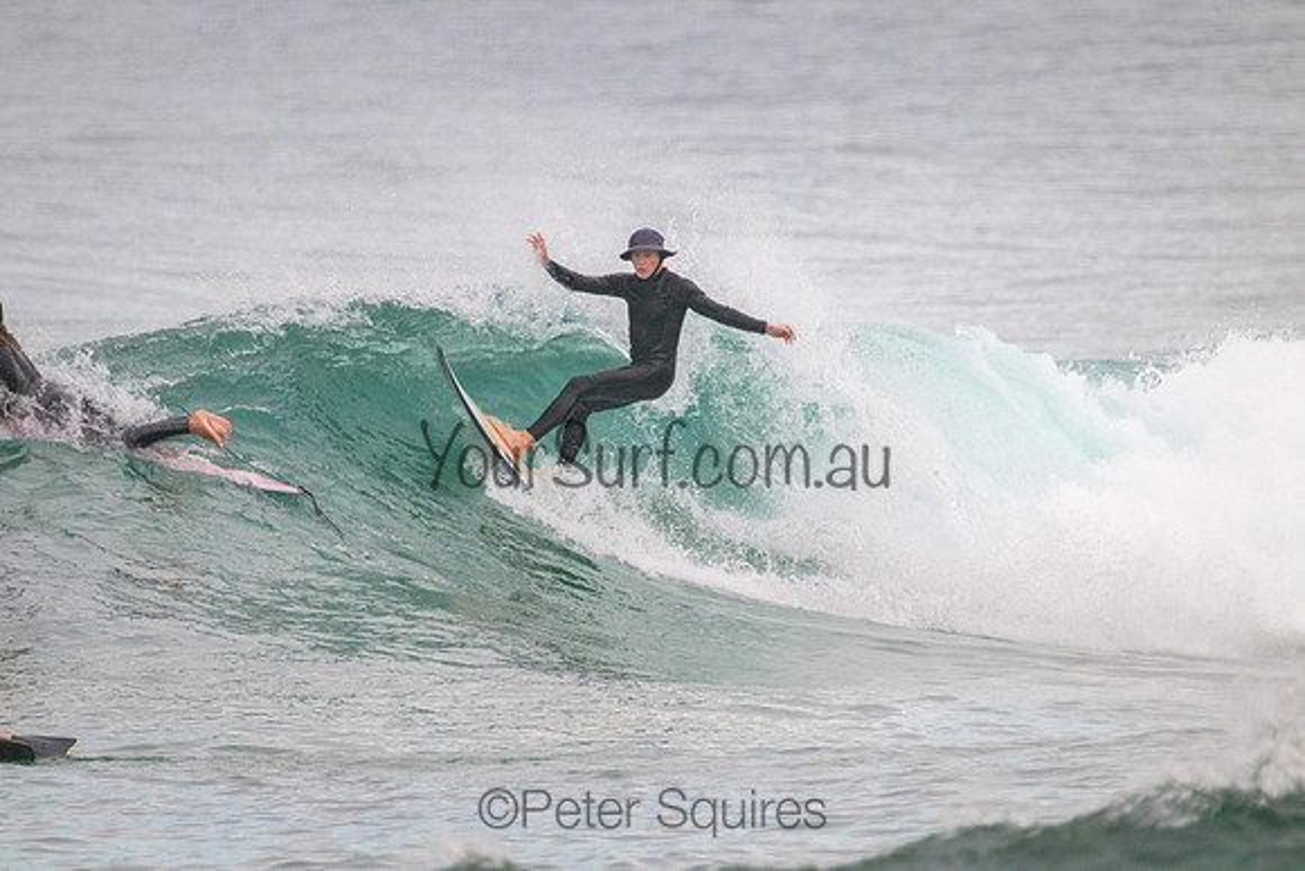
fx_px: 29005
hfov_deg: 2.6
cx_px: 652
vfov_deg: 1.7
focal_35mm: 800
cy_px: 436
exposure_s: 1/800
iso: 5600
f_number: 11
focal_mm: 800
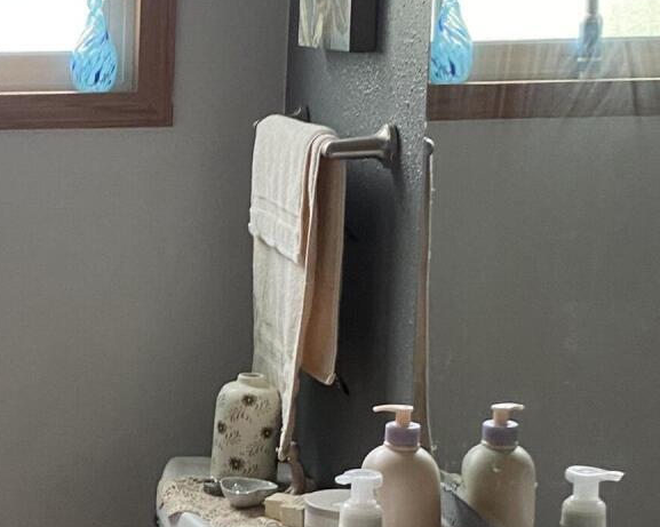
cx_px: -120
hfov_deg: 20.4
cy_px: 364
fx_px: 1718
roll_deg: +0.3
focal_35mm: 88
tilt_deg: -10.9
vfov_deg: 17.4
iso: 160
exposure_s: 1/60
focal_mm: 4.25
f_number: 1.8
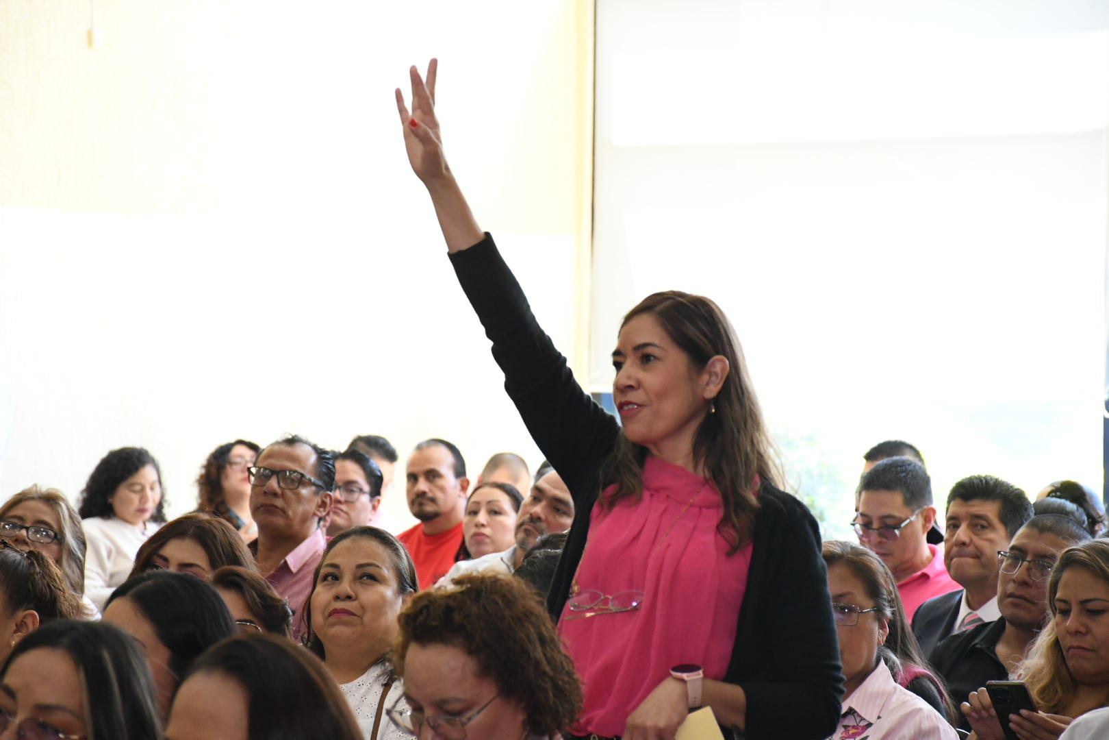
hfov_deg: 13.1
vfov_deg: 8.7
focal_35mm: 157
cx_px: 554
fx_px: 4836
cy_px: 370
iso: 2500
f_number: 6.3
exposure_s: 1/125
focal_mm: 105
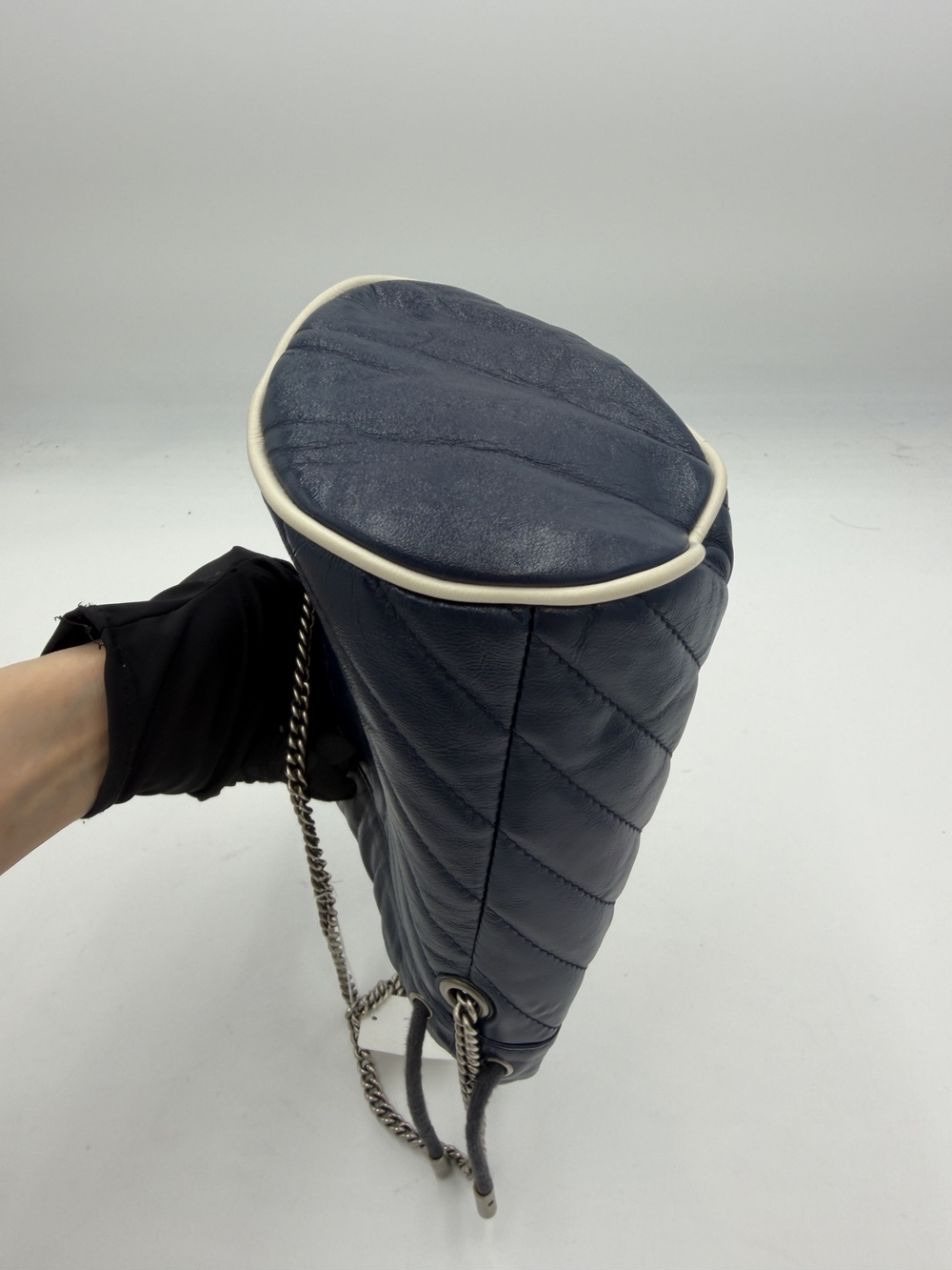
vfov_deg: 71.6
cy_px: 635
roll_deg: +4.4
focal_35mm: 24
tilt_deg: -36.1
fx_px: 880
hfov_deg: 56.8
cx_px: 476
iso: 20
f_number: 2.2
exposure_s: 1/100
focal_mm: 2.22
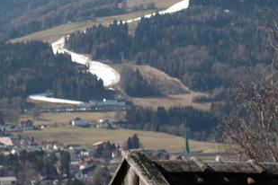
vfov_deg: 6.0
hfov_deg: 9.0
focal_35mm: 228
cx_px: 168
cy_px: 46
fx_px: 1761
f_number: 3.4
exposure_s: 1/500
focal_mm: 18.9
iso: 50
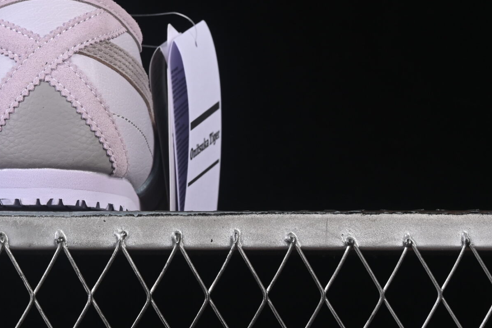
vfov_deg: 8.5
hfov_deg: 12.6
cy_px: -8
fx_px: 2186
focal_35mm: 160
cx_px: -32
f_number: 8
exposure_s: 1/80
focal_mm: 50
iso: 160
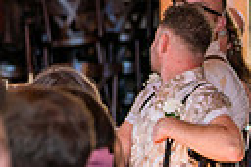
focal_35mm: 358
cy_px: 160
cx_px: 412
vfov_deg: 3.8
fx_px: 2493
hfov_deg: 5.7
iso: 400
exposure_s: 1/320
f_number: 2.5
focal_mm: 79
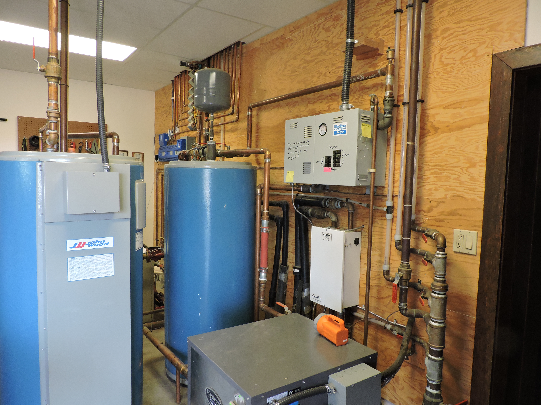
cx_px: 270
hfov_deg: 71.6
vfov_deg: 56.8
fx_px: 375
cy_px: 202
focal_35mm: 24
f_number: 3
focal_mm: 4.3
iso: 400
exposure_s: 1/30
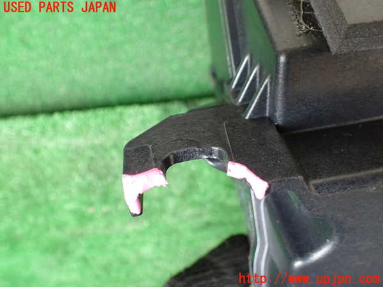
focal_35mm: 30
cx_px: 192
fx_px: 332
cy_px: 144
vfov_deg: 46.8
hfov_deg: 60.0
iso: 640
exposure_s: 1/125
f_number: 2.3
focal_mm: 5.4
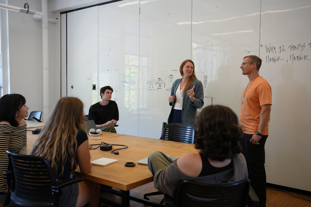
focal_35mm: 35
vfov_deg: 37.9
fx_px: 302
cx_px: 156
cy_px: 104
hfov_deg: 54.4
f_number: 4
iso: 1000
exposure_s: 1/160
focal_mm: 35
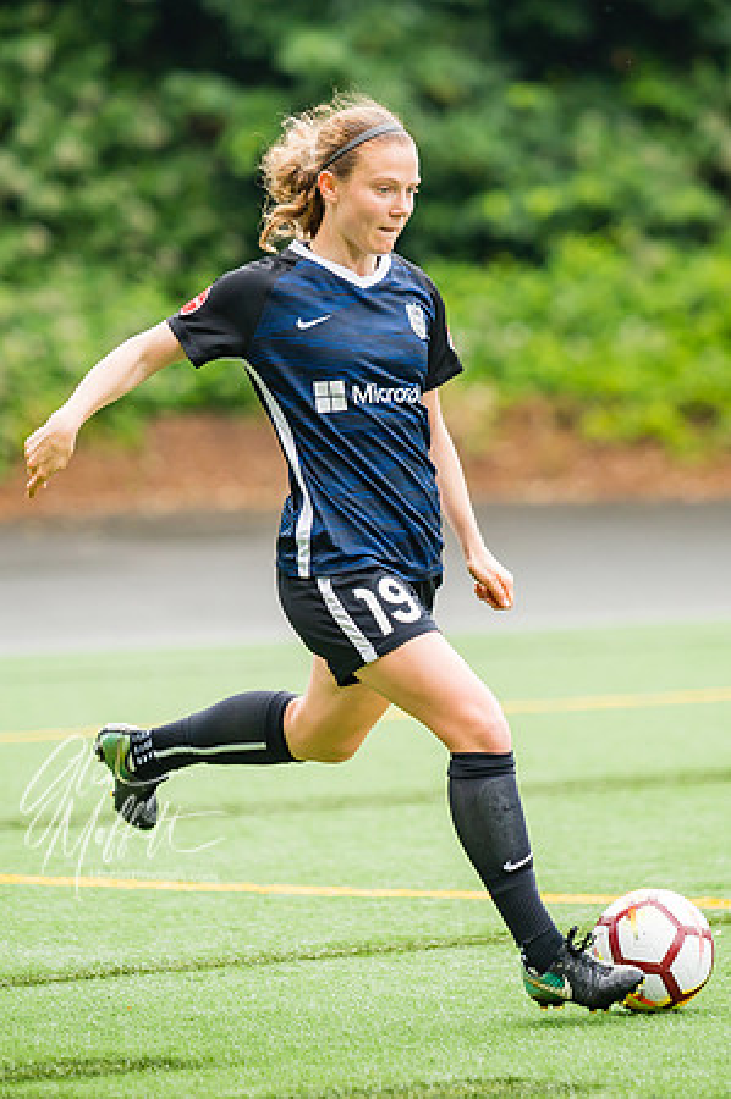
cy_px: 571
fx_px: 8972
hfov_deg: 4.7
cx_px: 480
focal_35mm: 294
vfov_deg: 7.0
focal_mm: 170
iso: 560
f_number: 2.8
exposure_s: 1/1000
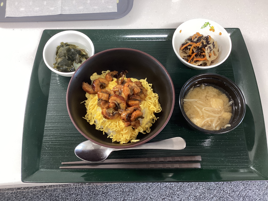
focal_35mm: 31
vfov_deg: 45.4
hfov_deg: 58.4
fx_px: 240
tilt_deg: -69.7
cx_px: 134
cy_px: 100
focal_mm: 3.3
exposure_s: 1/50
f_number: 2.4
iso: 250
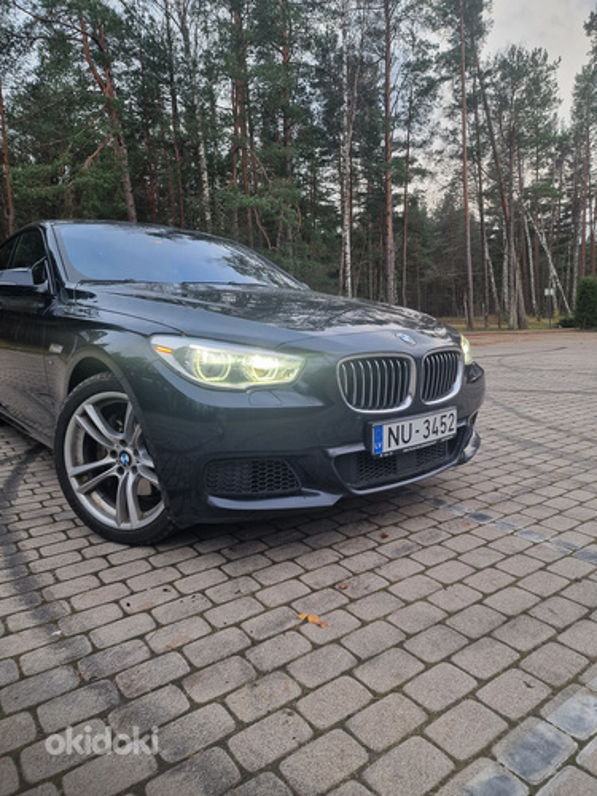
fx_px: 529
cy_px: 398
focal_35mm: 23
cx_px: 298
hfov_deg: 58.9
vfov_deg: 73.9
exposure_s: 1/50
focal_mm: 6.4
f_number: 1.8
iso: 50
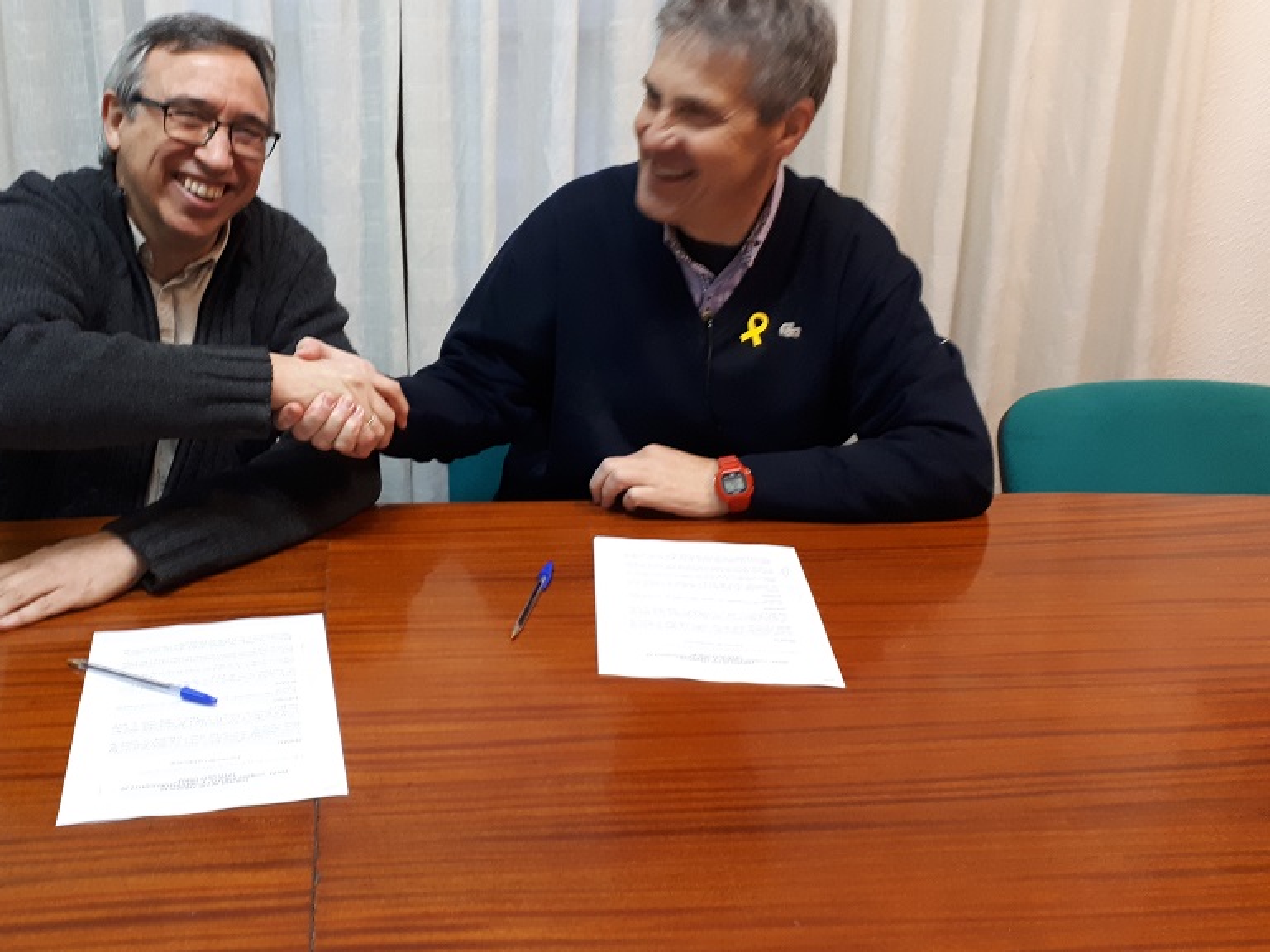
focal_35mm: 36
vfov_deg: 39.6
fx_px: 1321
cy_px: 410
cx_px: 437
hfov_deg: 50.5
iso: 160
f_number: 1.9
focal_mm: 3.6
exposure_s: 1/20
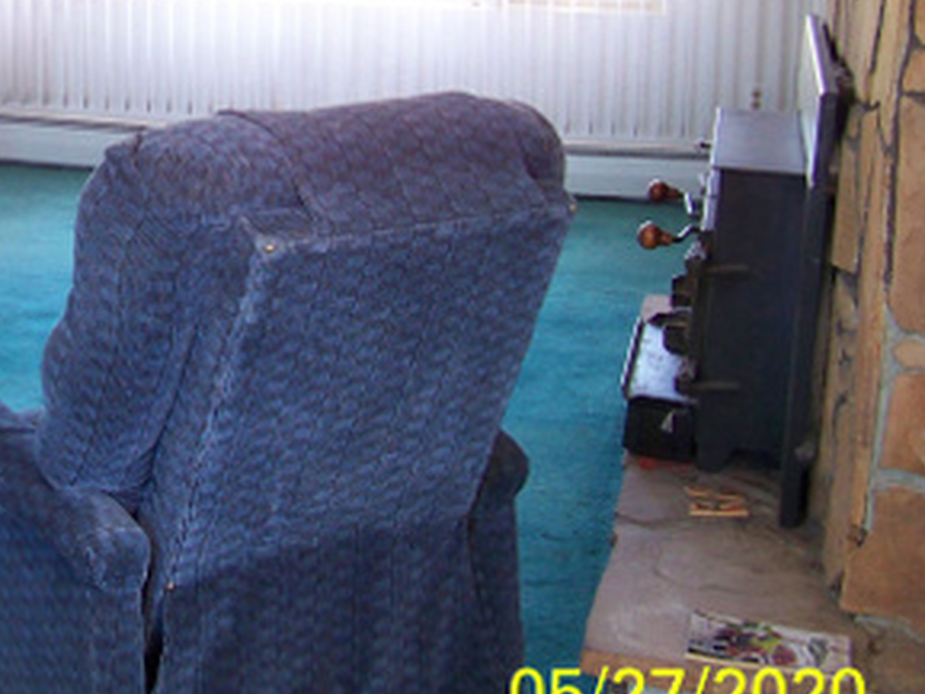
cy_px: 134
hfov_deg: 25.4
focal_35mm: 73
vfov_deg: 20.0
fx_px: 1951
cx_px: 6
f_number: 2.8
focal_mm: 5.85
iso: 200
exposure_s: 1/30
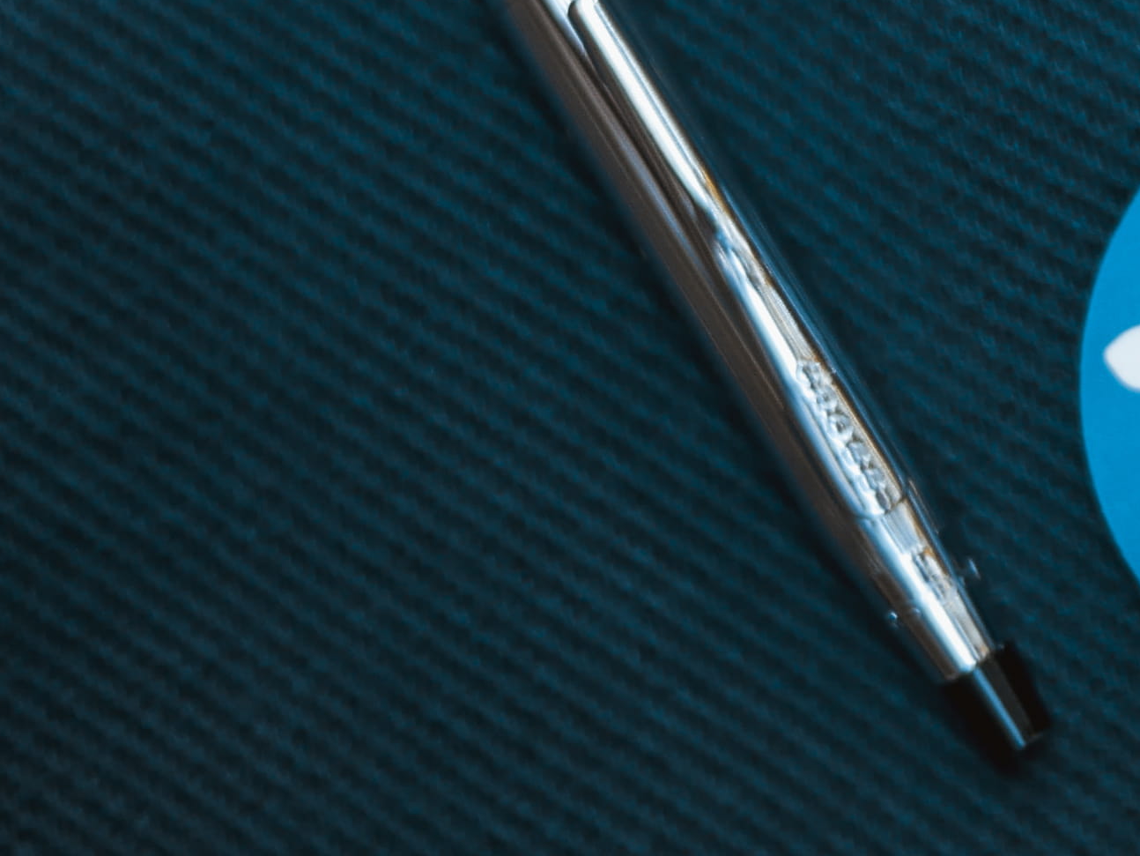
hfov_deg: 13.4
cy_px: -339
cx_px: 1501
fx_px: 4677
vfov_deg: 10.2
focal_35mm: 142
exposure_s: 1/250
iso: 200
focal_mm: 20
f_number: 1.7
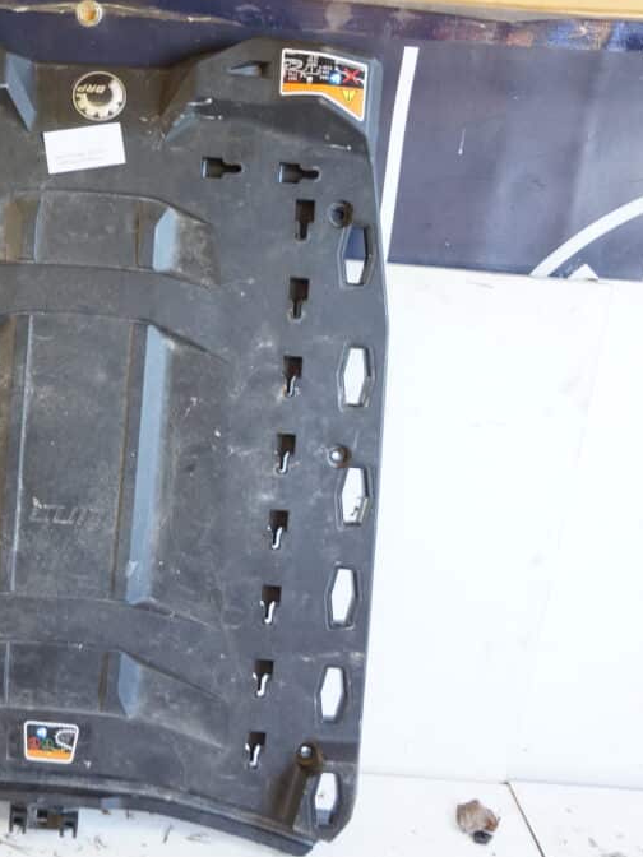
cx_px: 37
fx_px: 1034
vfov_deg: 45.1
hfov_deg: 32.4
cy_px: 434
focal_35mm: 42
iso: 1000
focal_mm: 19
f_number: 4
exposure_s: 1/60
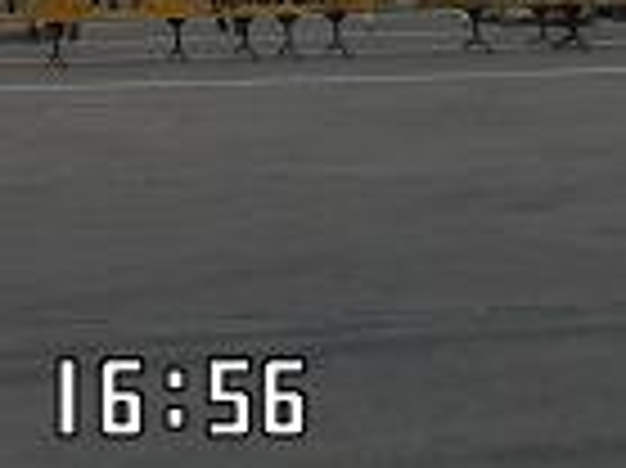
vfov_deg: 9.5
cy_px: -464
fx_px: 2638
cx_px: -835
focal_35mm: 146
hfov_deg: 11.4
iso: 80
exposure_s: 1/180
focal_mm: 6.7
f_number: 3.4
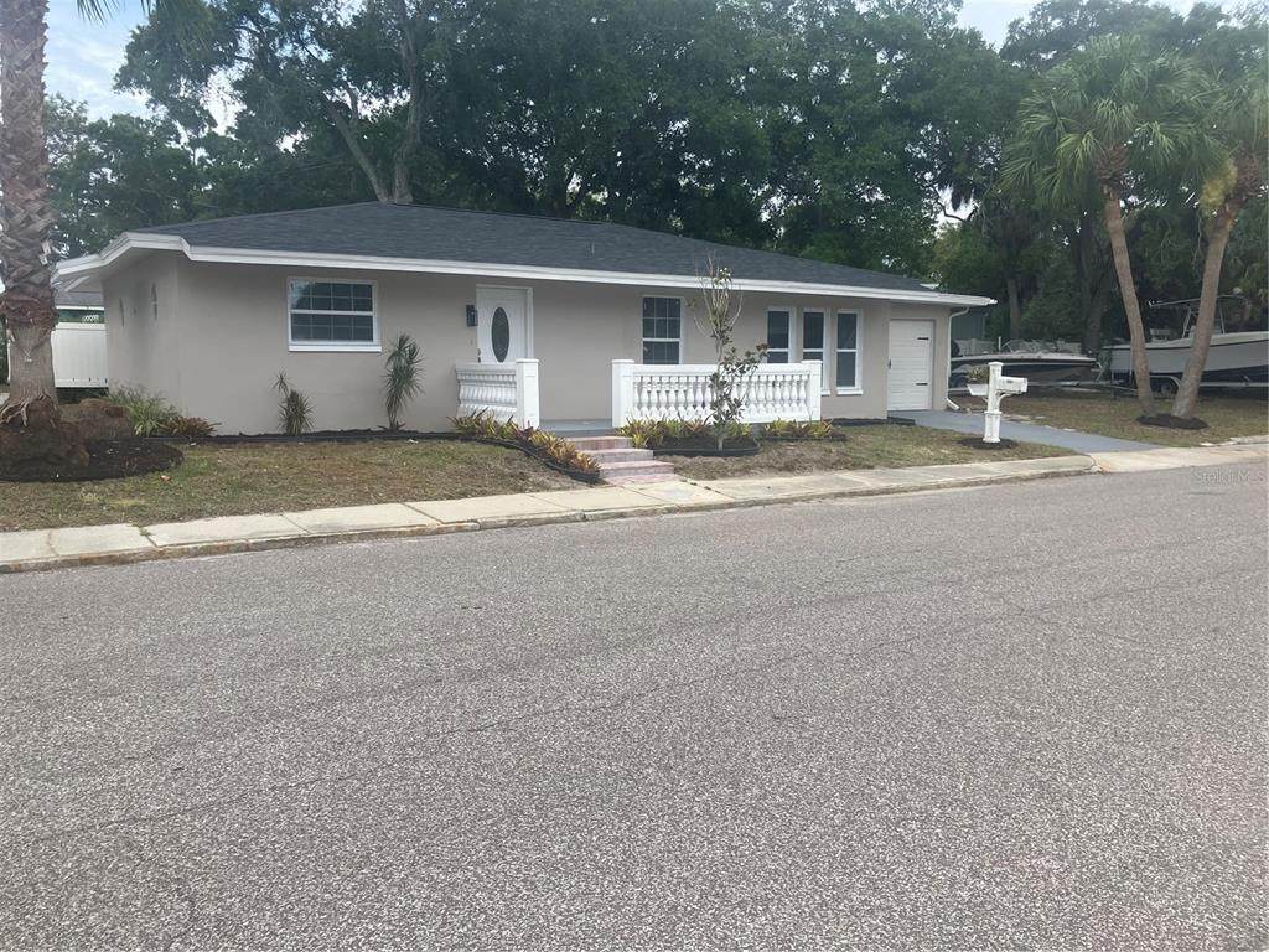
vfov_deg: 49.7
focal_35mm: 28
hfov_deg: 63.4
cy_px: 476
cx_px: 634
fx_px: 1026
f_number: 1.8
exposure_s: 1/1429
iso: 32
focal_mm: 3.99
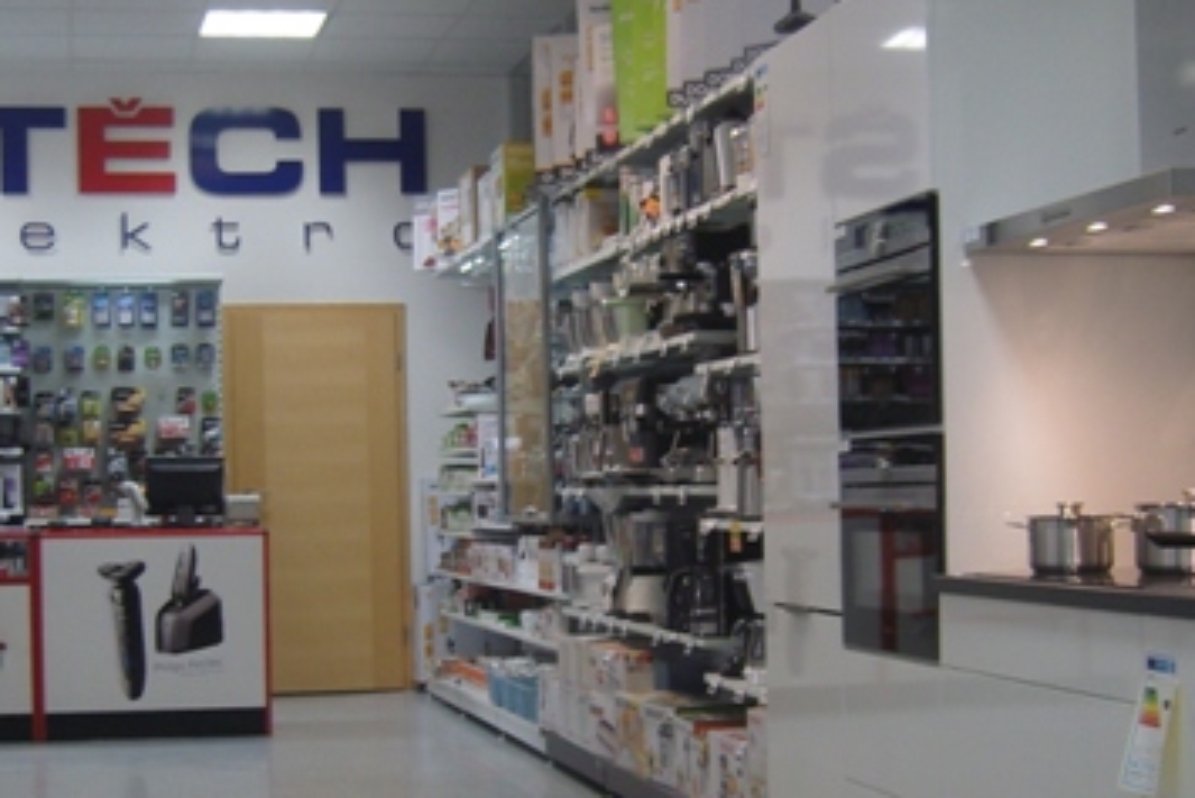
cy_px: 492
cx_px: 574
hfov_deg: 30.9
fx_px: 2158
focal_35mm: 65
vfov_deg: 20.9
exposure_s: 1/40
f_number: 2.8
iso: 125
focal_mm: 7.3
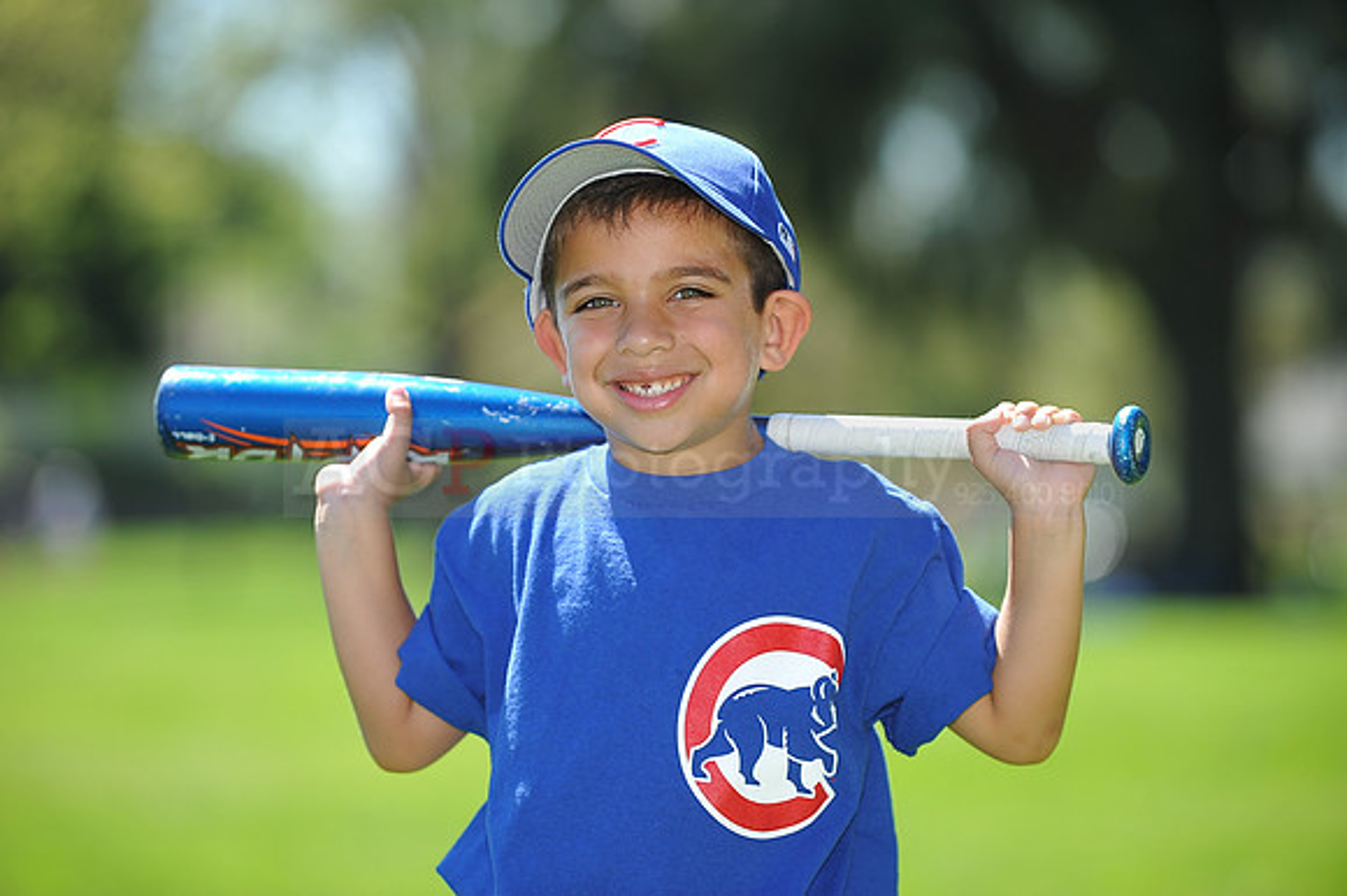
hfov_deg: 12.5
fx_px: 6170
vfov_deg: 8.3
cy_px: 448
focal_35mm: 165
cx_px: 674
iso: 200
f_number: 4.5
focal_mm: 165
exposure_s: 1/640
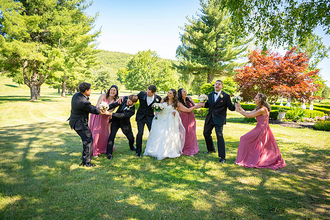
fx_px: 247
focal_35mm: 27
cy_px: 110
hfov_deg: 67.4
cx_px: 165
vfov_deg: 47.9
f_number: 3.2
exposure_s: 1/250
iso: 100
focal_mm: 27
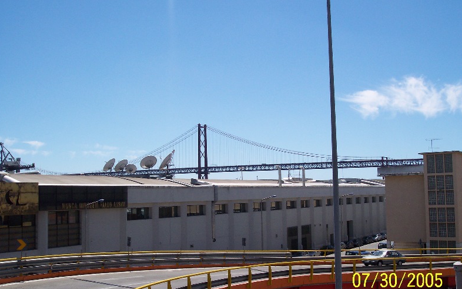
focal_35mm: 41
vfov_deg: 31.2
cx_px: 232
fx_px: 516
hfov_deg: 48.2
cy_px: 148
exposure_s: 1/1000
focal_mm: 8
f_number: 4.8
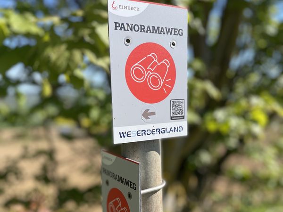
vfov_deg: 53.1
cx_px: 142
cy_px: 106
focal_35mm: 26
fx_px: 213
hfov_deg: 67.3
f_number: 1.6
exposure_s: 1/2817
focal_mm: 4.2
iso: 50
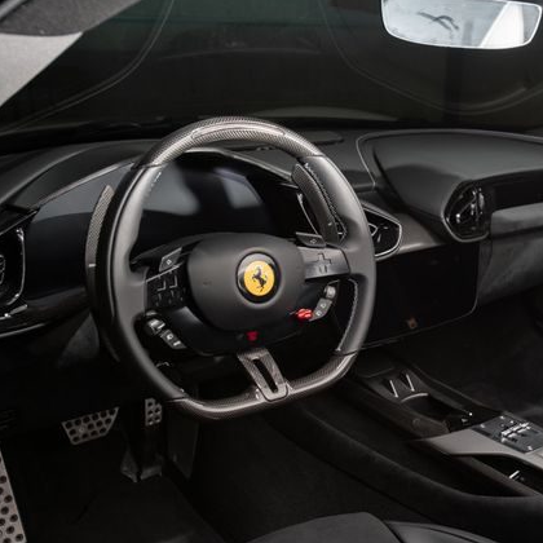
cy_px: 272
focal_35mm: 44
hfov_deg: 38.0
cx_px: 348
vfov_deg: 38.3
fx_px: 781
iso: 160
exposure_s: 1/160
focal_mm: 34
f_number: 4.5
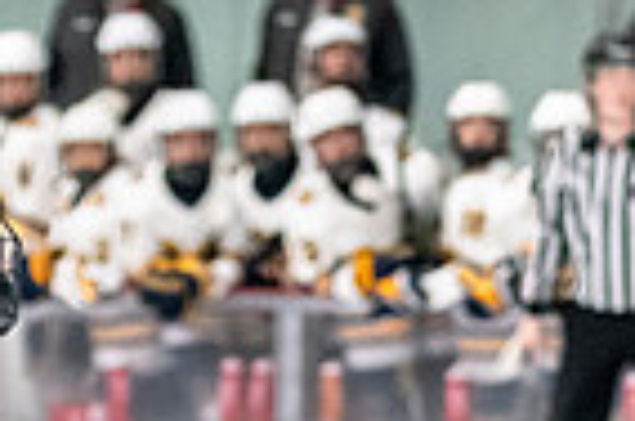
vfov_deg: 2.4
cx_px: 63
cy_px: 1046
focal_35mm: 568
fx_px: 9996
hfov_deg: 3.6
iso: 3200
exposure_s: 1/800
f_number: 2.8
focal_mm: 85
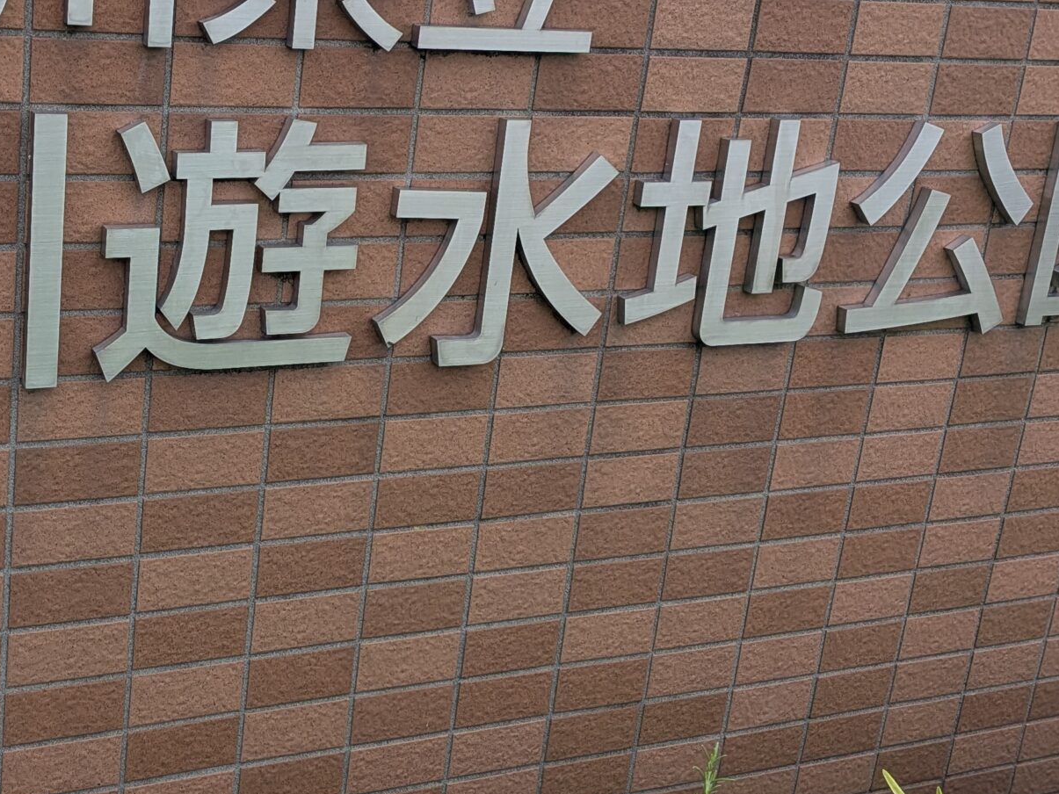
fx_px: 1560
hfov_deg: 36.7
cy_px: 308
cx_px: 275
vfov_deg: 28.5
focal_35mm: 51
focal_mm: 4.53
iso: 30
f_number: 1.7
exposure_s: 1/2128
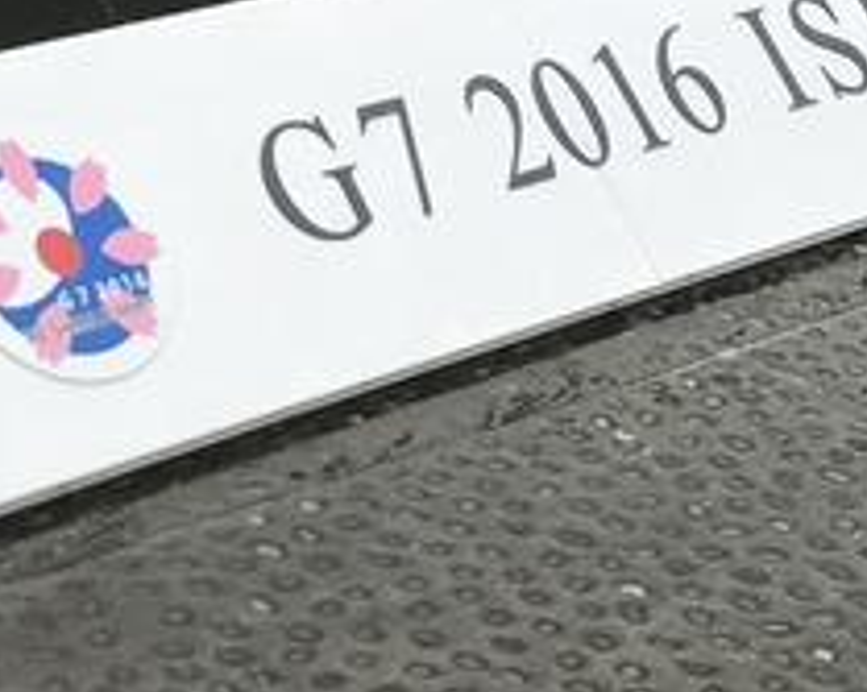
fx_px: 3437
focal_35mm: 134
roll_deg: -4.3
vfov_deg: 11.3
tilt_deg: -13.3
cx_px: 224
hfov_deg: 14.3
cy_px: -162
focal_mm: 3.99
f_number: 1.8
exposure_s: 1/772
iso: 20
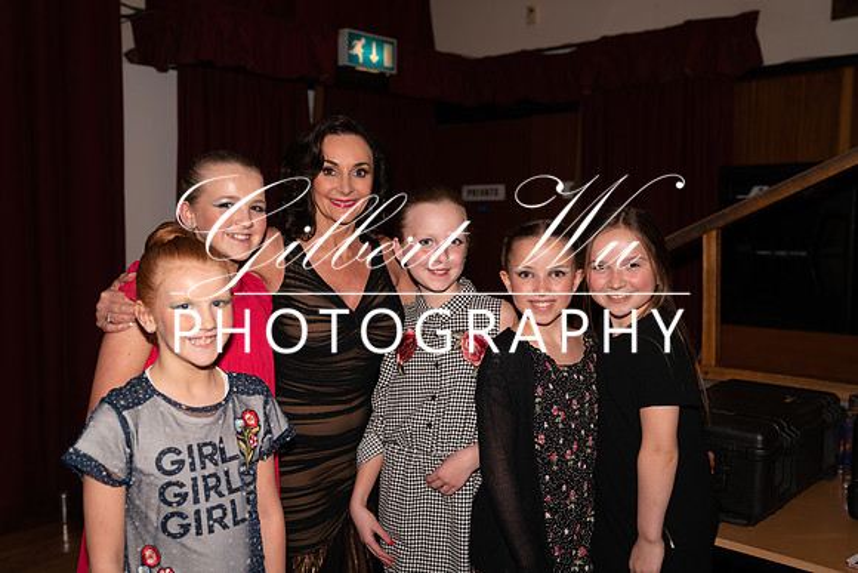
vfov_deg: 38.9
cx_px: 429
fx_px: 810
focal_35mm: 34
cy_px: 286
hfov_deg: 55.8
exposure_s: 1/100
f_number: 2.8
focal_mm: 34
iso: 200
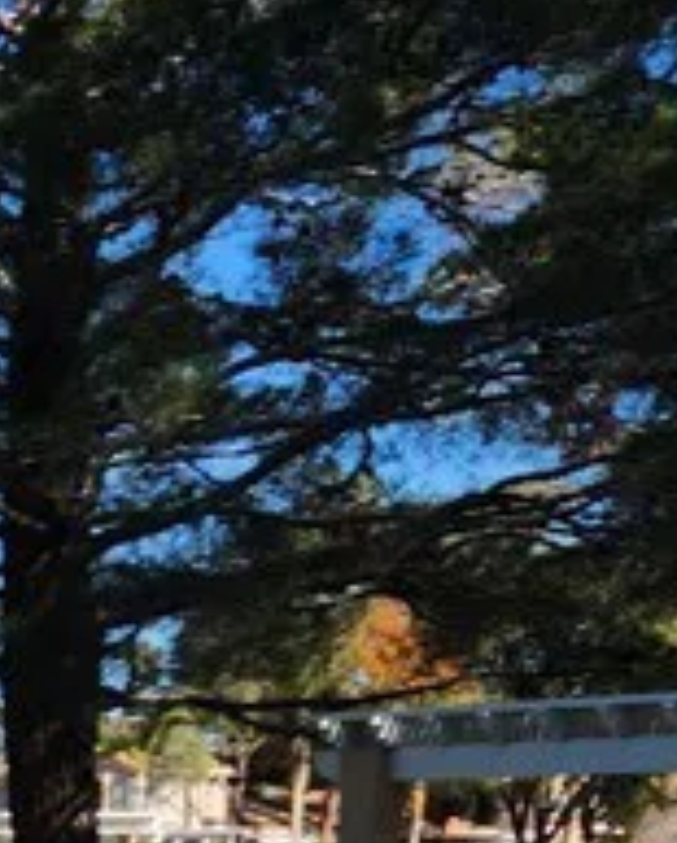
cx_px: -917
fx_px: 2973
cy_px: 1245
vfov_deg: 15.0
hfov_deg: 11.1
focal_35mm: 119
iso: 20
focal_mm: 5.4
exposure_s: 1/1672
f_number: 1.8
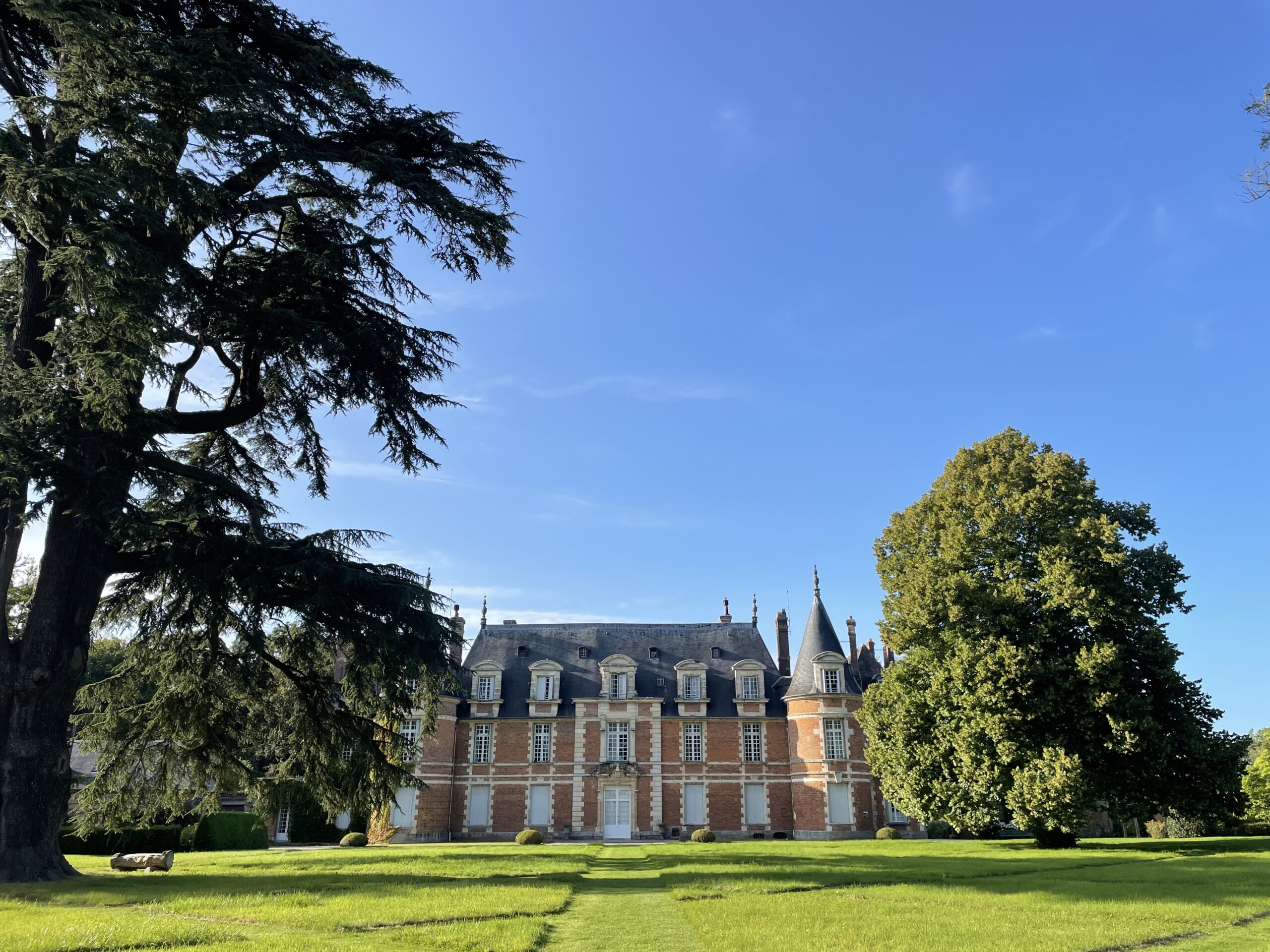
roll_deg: +0.1
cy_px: 476
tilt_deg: +19.7
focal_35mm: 26
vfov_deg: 53.1
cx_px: 635
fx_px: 954
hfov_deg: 67.3
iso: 32
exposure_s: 1/2092
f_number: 1.6
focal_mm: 4.2
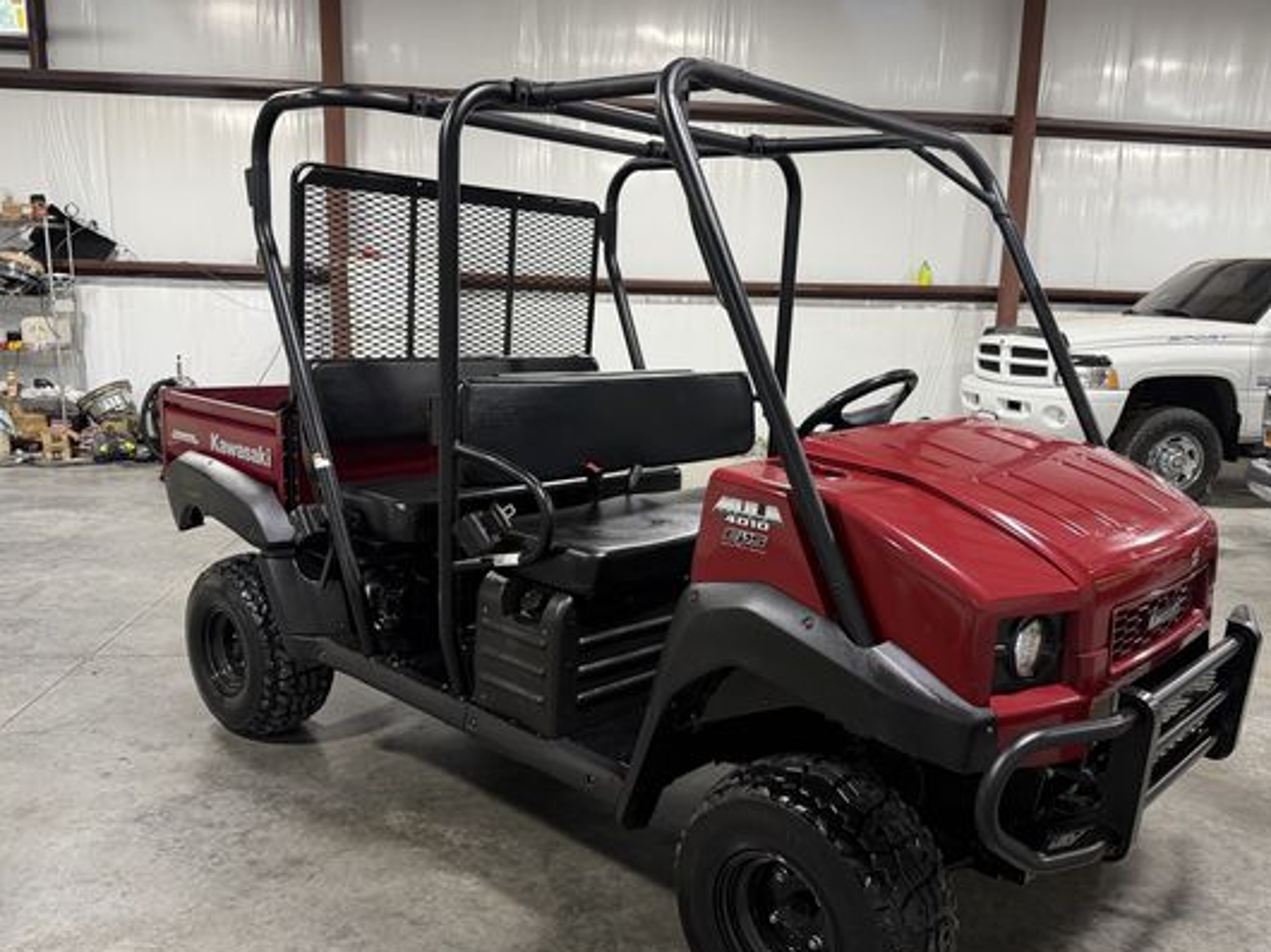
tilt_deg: -12.3
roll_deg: -1.8
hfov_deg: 61.6
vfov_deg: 48.1
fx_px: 1064
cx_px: 671
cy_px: 523
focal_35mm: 29
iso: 250
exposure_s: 1/60
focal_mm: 6.76
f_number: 1.78
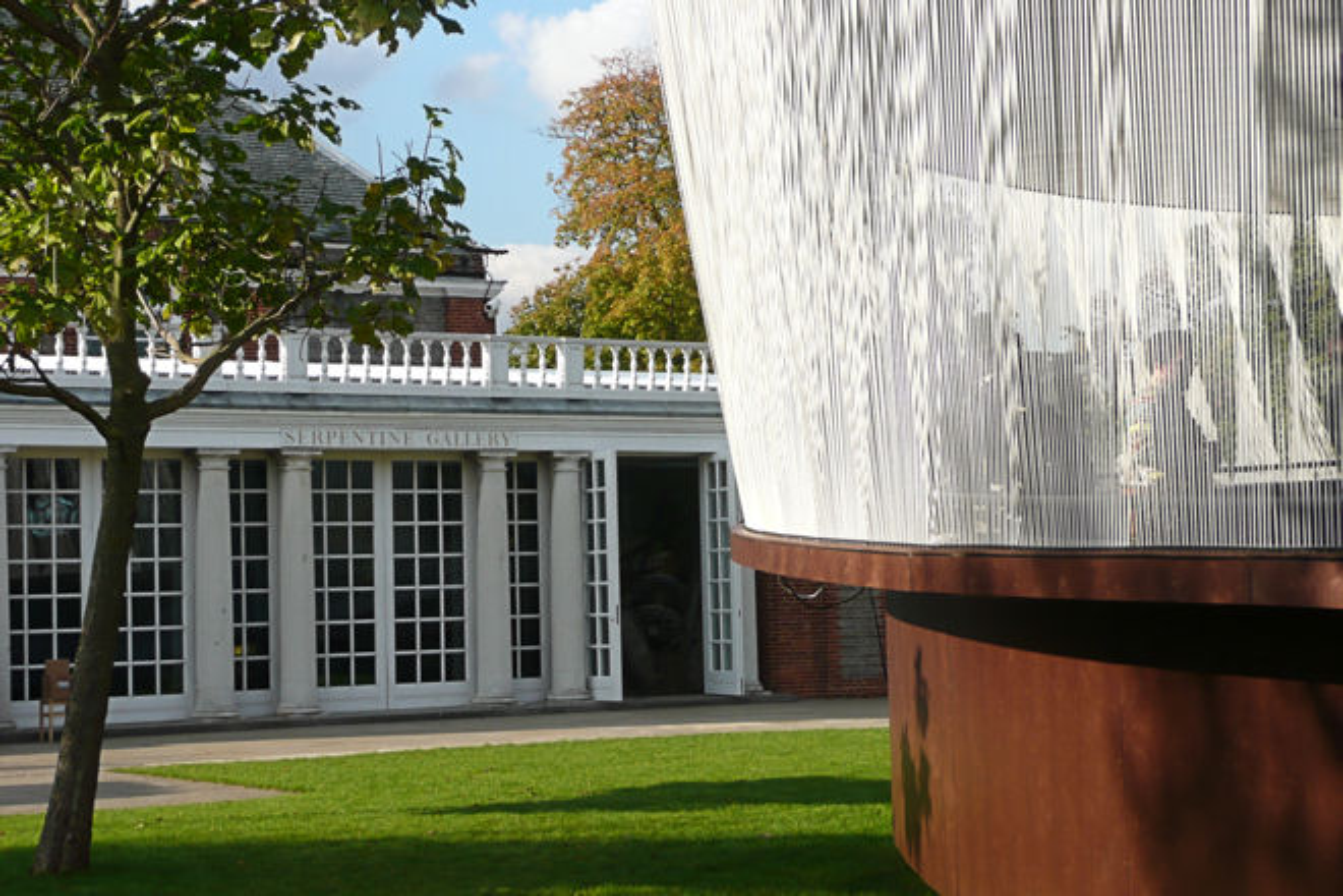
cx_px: 672
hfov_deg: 26.3
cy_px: 448
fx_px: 2872
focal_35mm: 77
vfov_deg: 17.7
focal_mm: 12.7
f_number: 4.6
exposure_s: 1/320
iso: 100
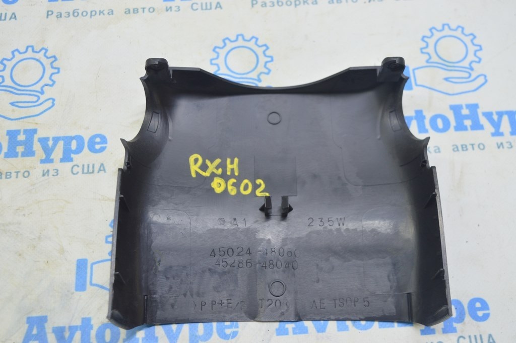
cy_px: 172
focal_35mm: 44
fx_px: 623
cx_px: 258
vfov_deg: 30.8
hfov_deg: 45.0
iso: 400
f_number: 5.6
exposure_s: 1/20
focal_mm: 29
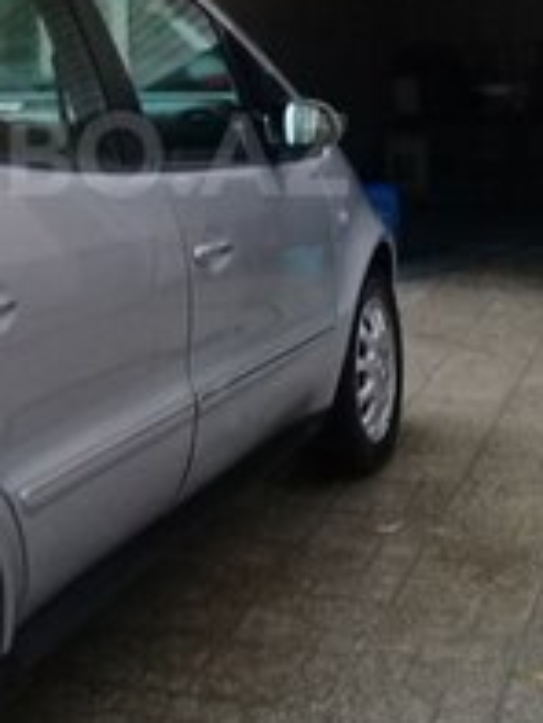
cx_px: 66
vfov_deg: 24.6
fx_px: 1630
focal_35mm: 78
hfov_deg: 18.6
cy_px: 154
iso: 160
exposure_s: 1/25
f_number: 2.2
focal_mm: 3.3
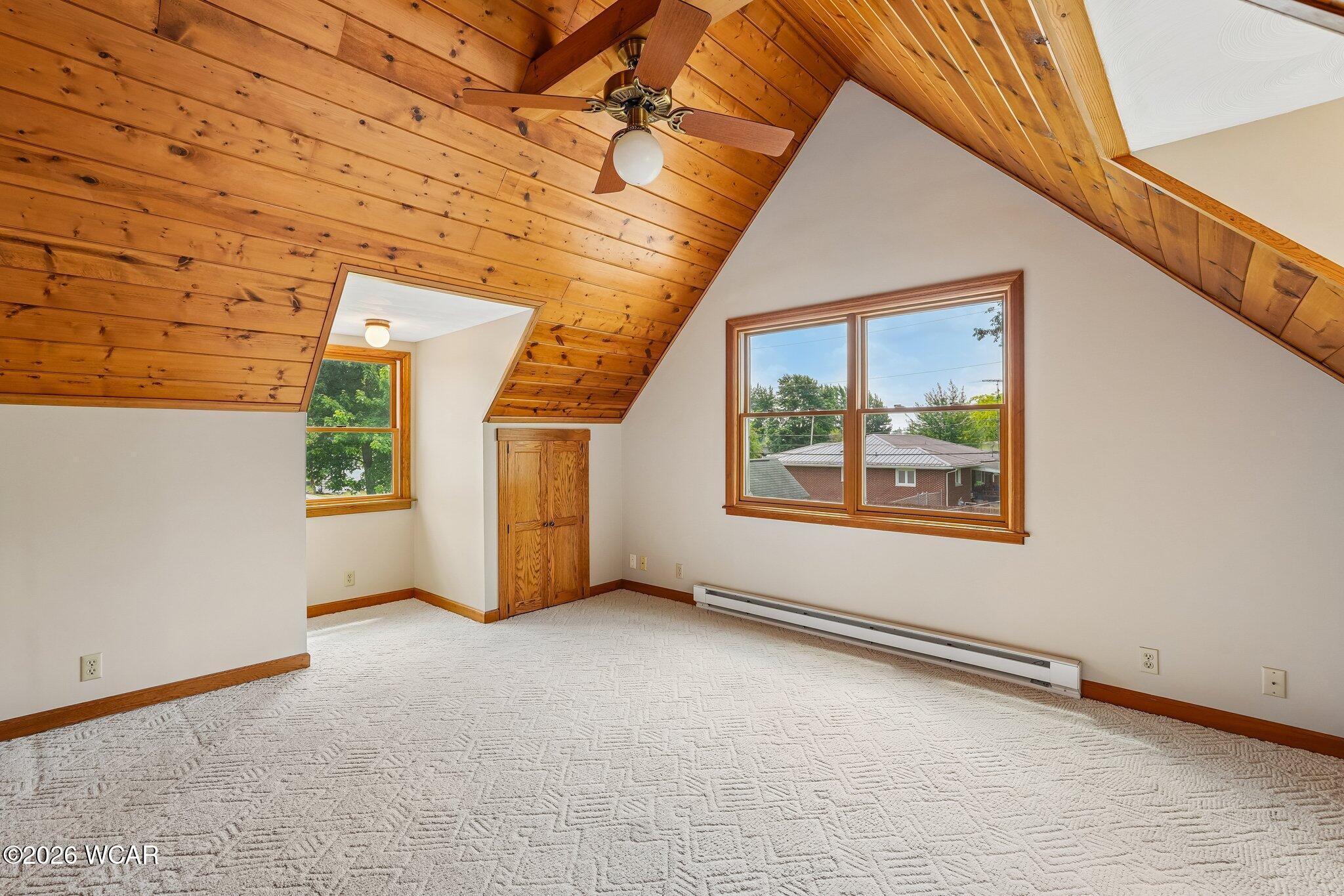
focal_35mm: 16
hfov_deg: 95.0
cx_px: 672
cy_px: 448
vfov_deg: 72.0
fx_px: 616
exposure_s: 1/30
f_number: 8
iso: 160
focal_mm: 16.5
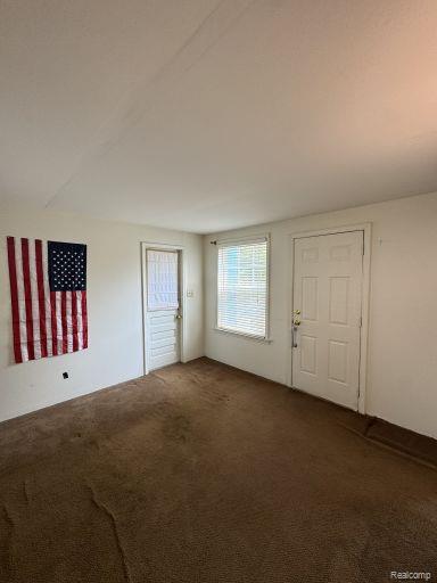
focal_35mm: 14
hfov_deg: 85.7
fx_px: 236
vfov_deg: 102.1
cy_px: 292
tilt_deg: -3.1
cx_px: 218
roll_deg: +0.6
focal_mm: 2.22
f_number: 2.2
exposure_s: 1/99
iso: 64
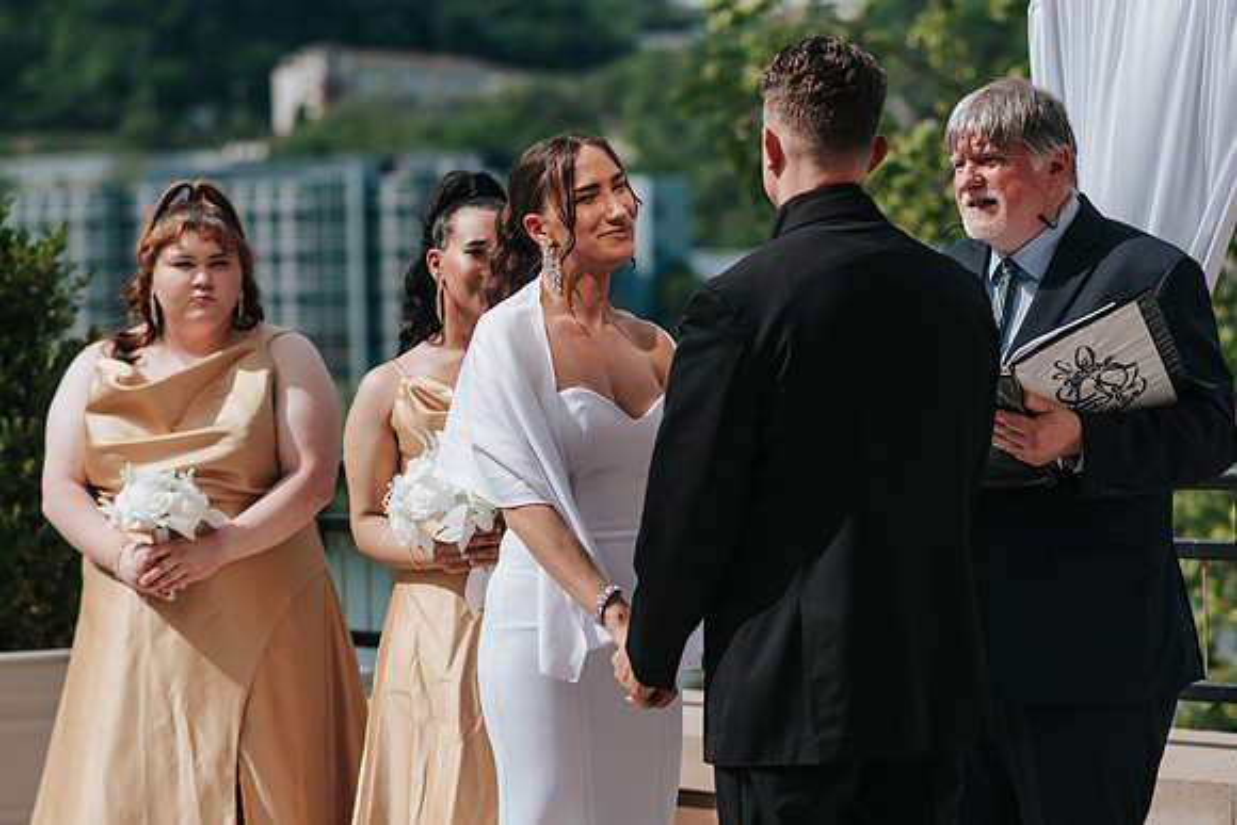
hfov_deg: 16.1
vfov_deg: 10.8
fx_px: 4382
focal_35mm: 128
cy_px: 412
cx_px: 618
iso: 100
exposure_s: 1/3200
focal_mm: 85
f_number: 2.8
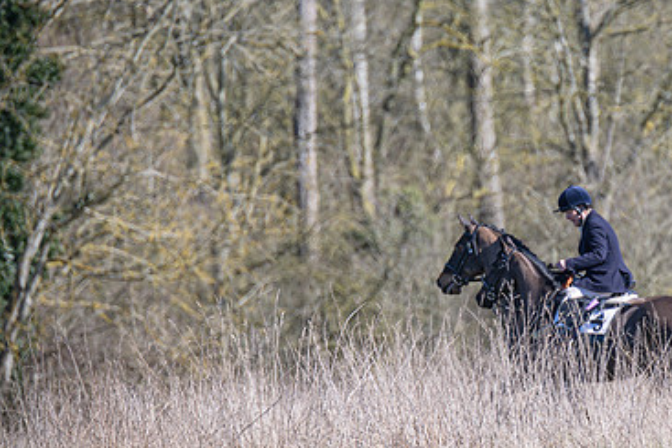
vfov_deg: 2.1
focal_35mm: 663
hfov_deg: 3.1
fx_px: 12380
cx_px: 474
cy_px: 207
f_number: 4
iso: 160
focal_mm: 280
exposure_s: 1/1000
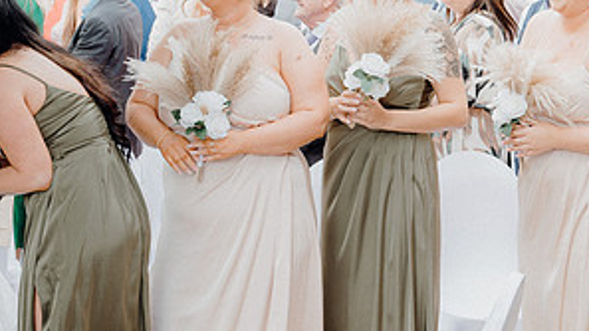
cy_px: 130
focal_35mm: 84
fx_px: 1312
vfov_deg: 14.4
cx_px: 397
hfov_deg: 25.2
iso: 125
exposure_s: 1/200
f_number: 3.5
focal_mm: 41
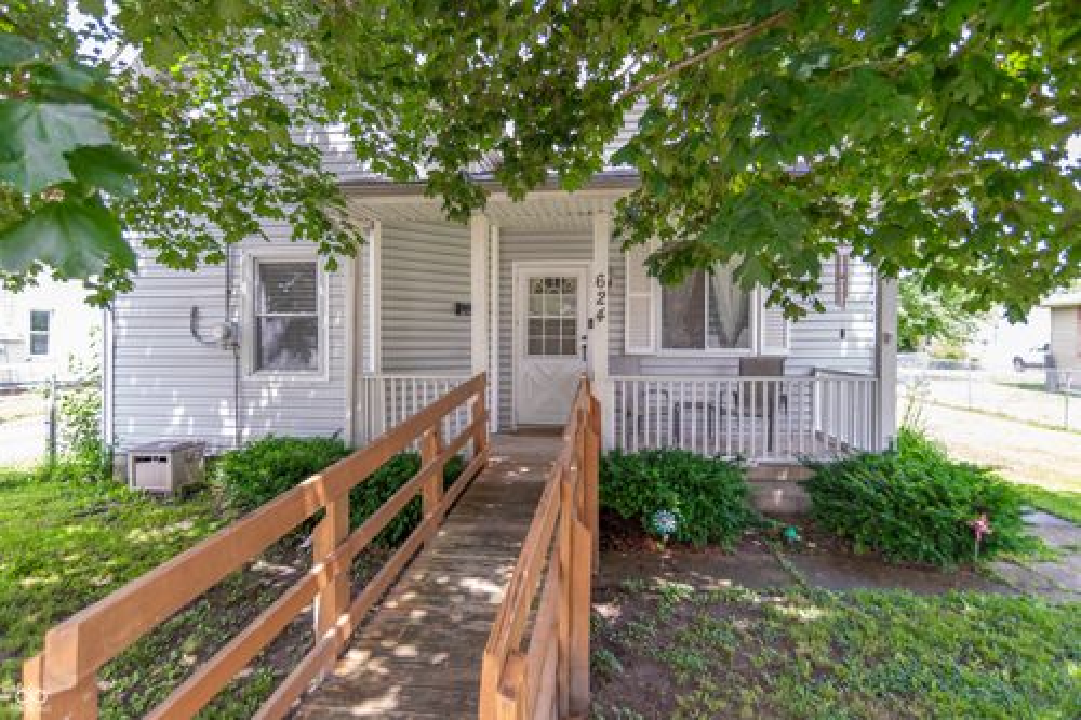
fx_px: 540
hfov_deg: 90.0
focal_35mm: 18
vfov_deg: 67.3
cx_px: 540
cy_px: 360
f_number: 4.5
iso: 50
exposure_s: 1/40
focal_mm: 18
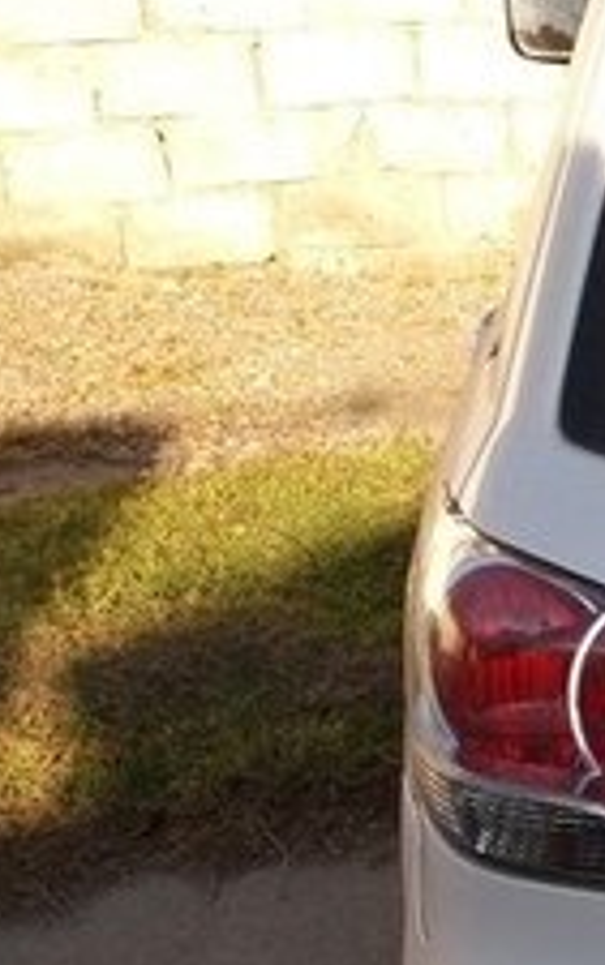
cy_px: 761
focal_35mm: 87
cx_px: 1279
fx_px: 2291
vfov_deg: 23.5
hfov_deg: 12.8
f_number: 1.9
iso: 64
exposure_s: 1/637
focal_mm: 3.7
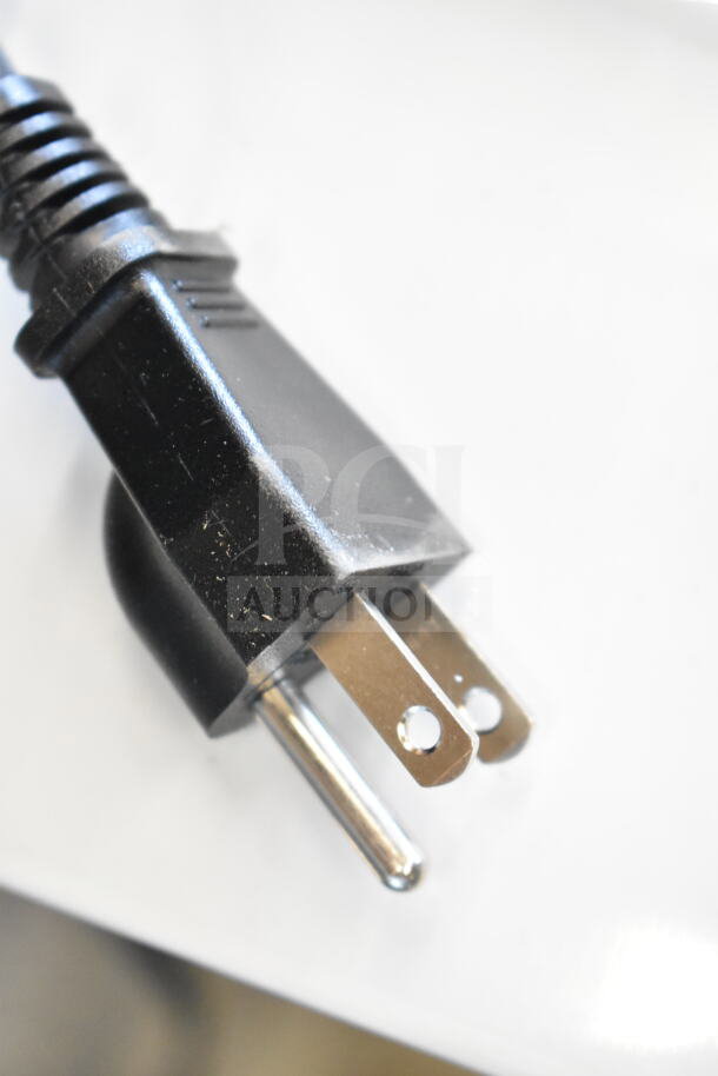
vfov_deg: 24.6
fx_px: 2466
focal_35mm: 82
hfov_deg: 16.6
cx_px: 359
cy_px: 538
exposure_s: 1/100
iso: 6400
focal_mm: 55
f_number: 5.6
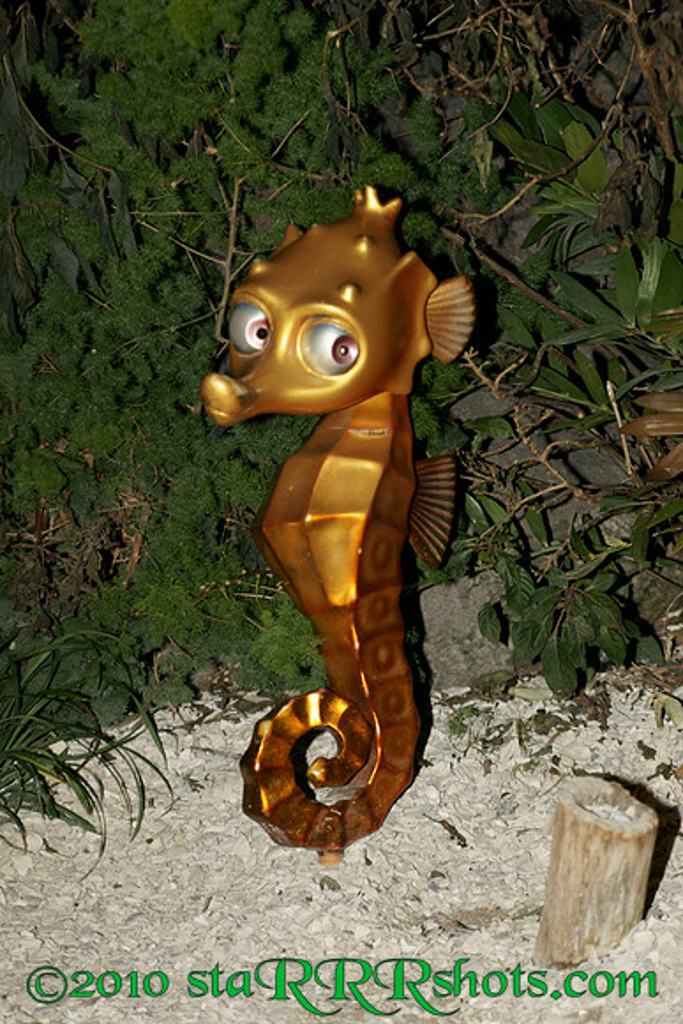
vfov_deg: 18.2
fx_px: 3199
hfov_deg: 12.2
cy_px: 512
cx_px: 342
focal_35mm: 112
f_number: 3.2
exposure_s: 1/125
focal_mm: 75
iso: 400
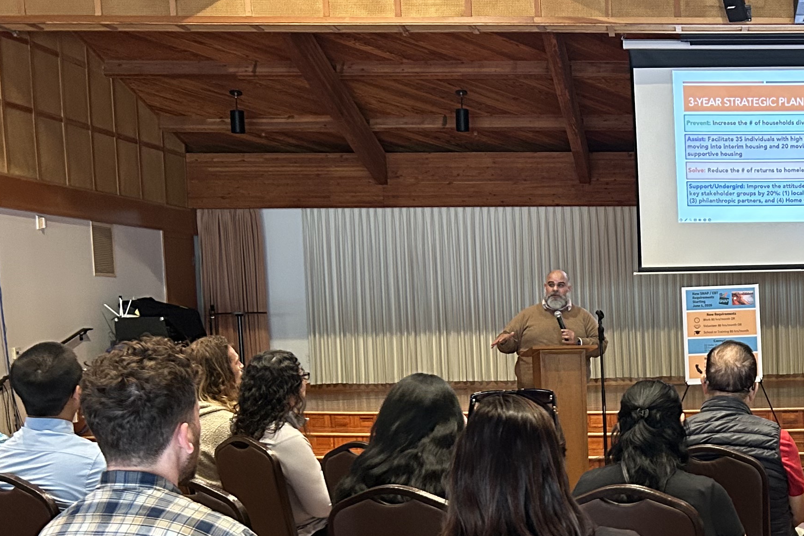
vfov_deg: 21.3
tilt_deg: -5.4
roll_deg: +1.2
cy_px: 418
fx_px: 1407
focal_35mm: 63
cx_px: 838
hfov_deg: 29.4
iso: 500
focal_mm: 5.7
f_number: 1.5
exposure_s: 1/60
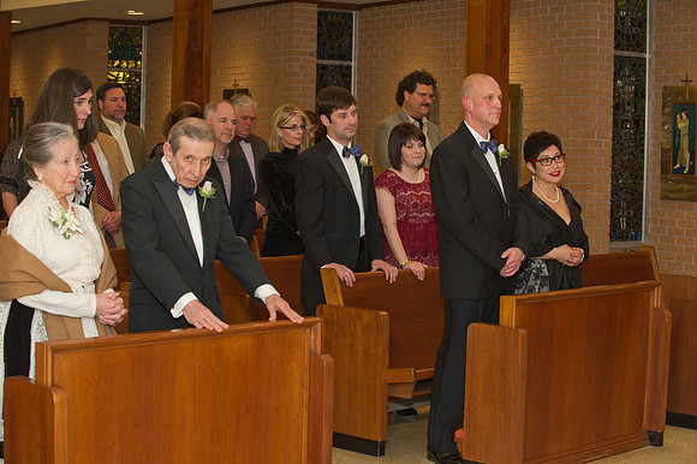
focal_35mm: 70
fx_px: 1354
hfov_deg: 28.9
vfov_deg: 19.4
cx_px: 348
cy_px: 232
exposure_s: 1/125
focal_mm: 70
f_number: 5
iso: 1600
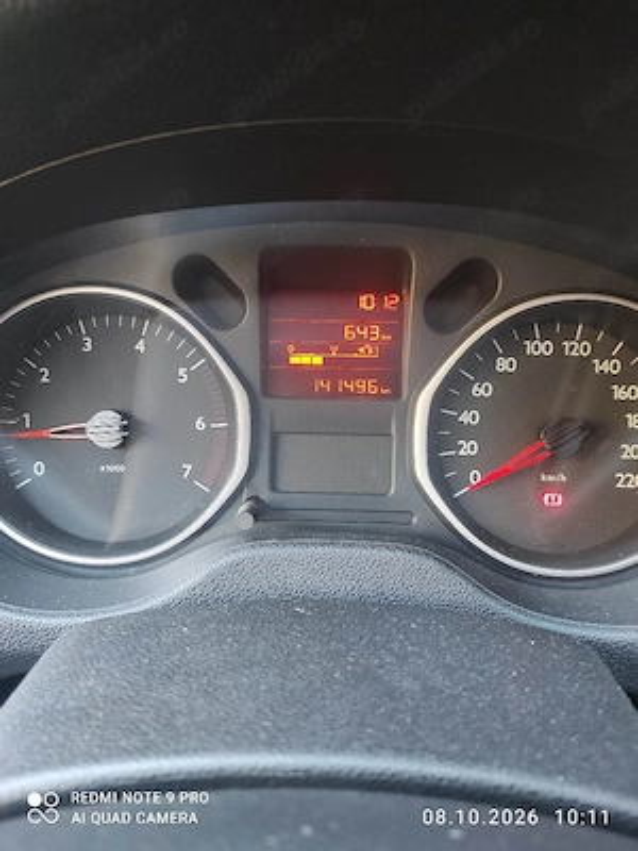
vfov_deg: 69.4
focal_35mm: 25
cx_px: 319
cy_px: 426
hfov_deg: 54.9
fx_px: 614
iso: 1000
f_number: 1.89
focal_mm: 5.43
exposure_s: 1/33
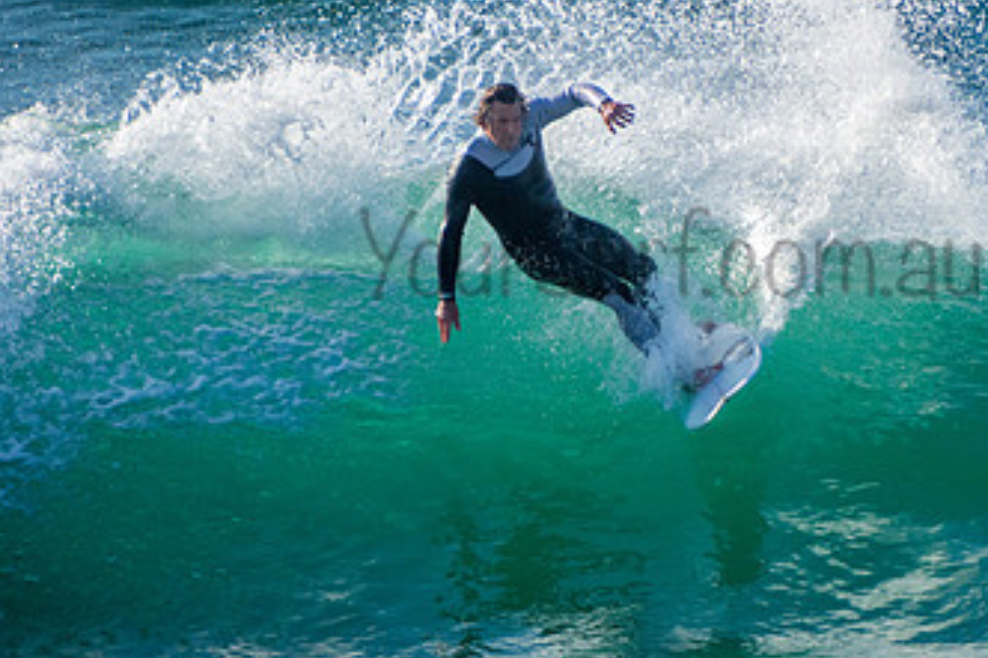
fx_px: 28774
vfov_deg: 1.3
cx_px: 667
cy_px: 228
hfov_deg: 2.0
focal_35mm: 1049
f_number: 5.6
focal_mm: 400
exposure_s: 1/2000
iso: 320
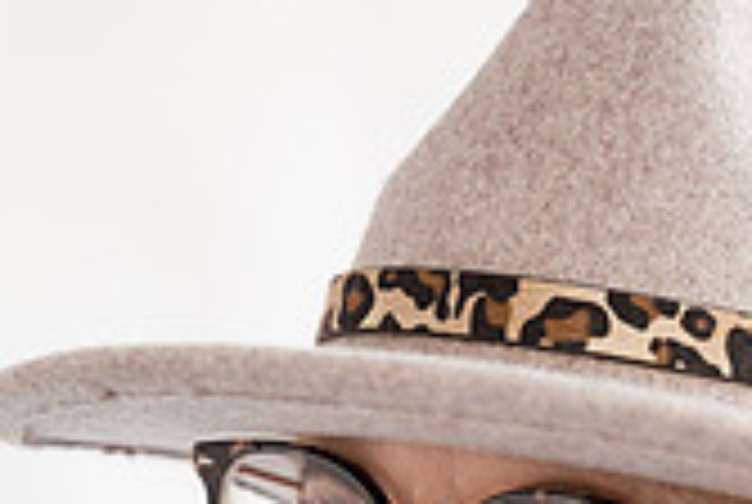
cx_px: 558
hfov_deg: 11.1
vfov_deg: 7.4
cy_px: 677
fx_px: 3850
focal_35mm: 184
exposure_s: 1/500
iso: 1250
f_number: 2.8
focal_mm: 53.1
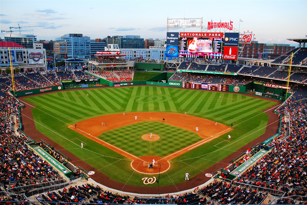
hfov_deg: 67.3
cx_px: 154
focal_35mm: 27
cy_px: 102
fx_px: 231
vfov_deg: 48.0
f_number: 5.6
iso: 500
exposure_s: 1/125
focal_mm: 18
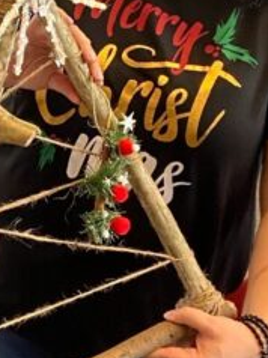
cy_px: 75
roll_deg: -0.6
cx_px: -41
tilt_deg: -13.1
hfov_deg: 12.9
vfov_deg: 17.5
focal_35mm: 112
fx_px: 1158
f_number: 1.8
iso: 160
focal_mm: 4.25
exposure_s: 1/60
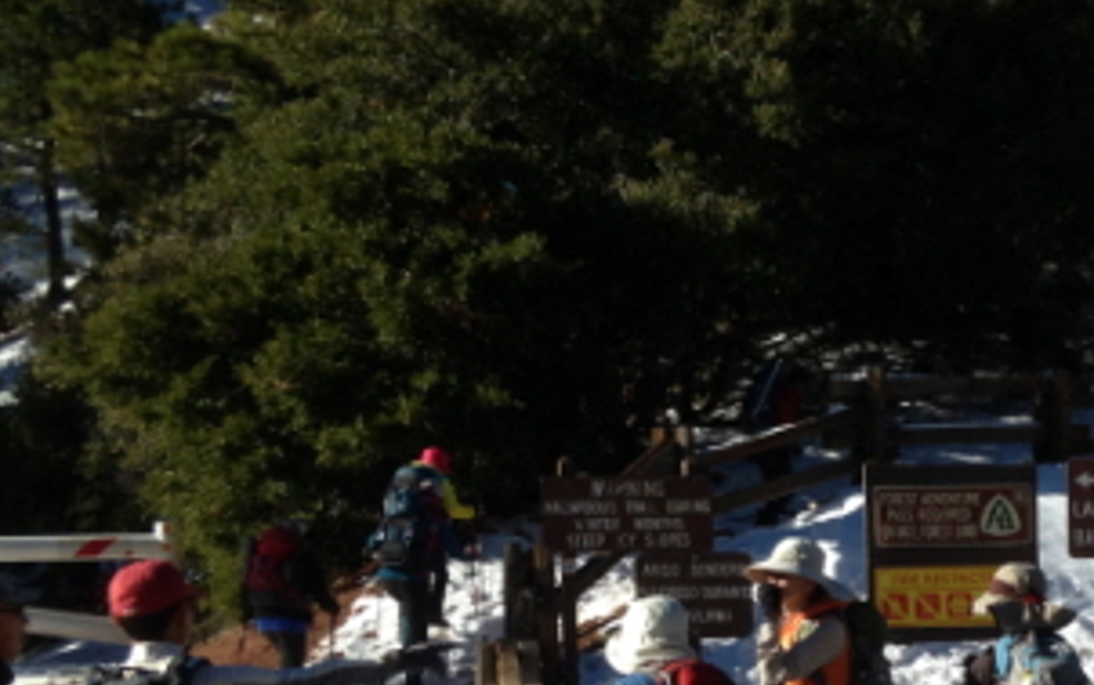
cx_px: 974
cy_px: 680
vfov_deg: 15.8
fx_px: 2416
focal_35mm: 81
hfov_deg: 24.8
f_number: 2.4
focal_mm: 4.12
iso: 80
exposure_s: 1/1938
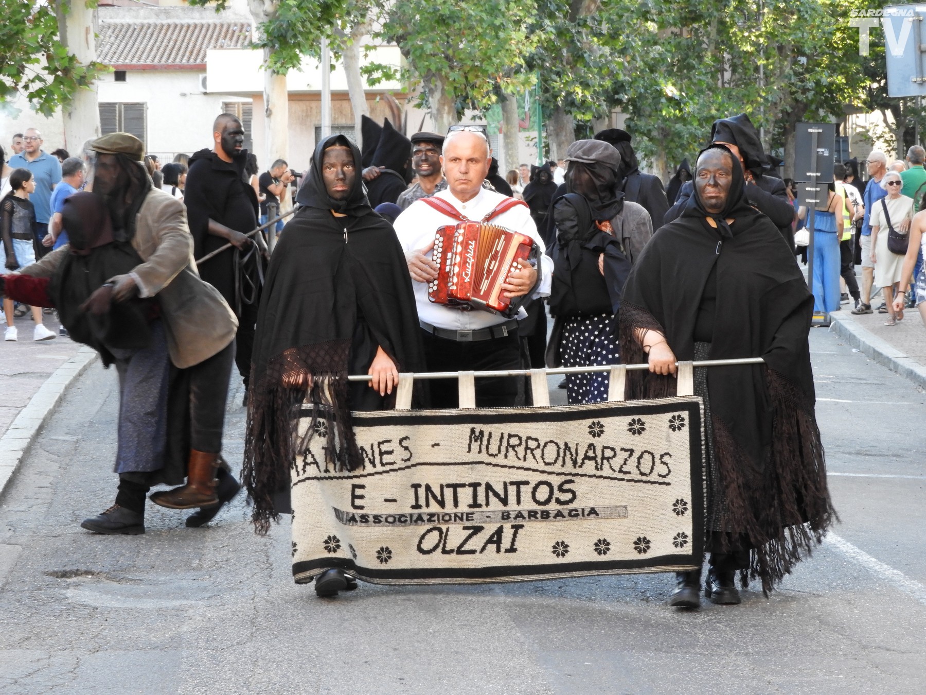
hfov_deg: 17.1
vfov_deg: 12.9
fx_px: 3076
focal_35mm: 115
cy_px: 348
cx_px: 463
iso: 320
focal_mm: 20.6
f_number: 5
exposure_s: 1/60
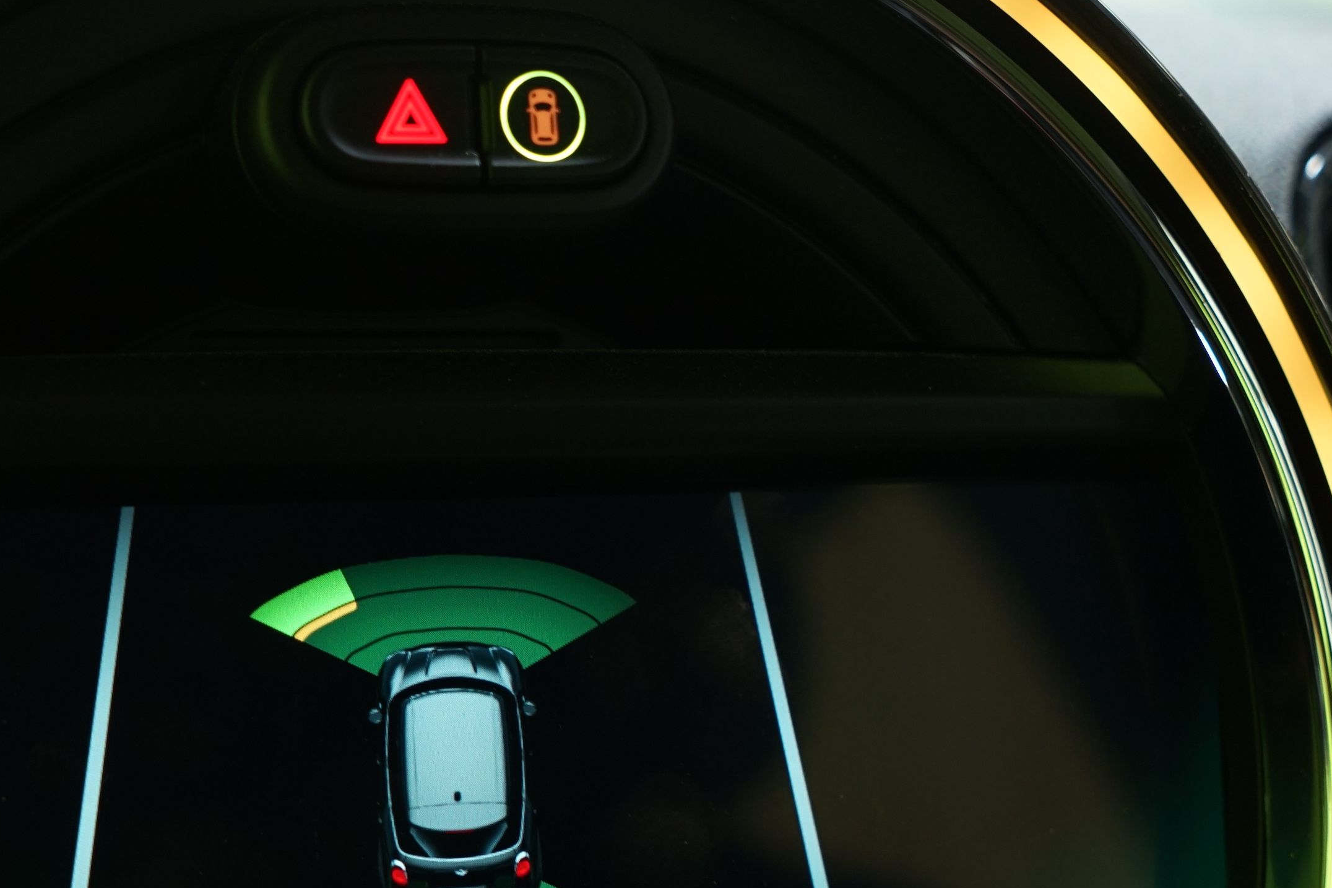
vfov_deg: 17.9
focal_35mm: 75
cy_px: 771
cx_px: 525
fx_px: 2774
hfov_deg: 26.9
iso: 800
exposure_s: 1/20
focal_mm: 41
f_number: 4.5
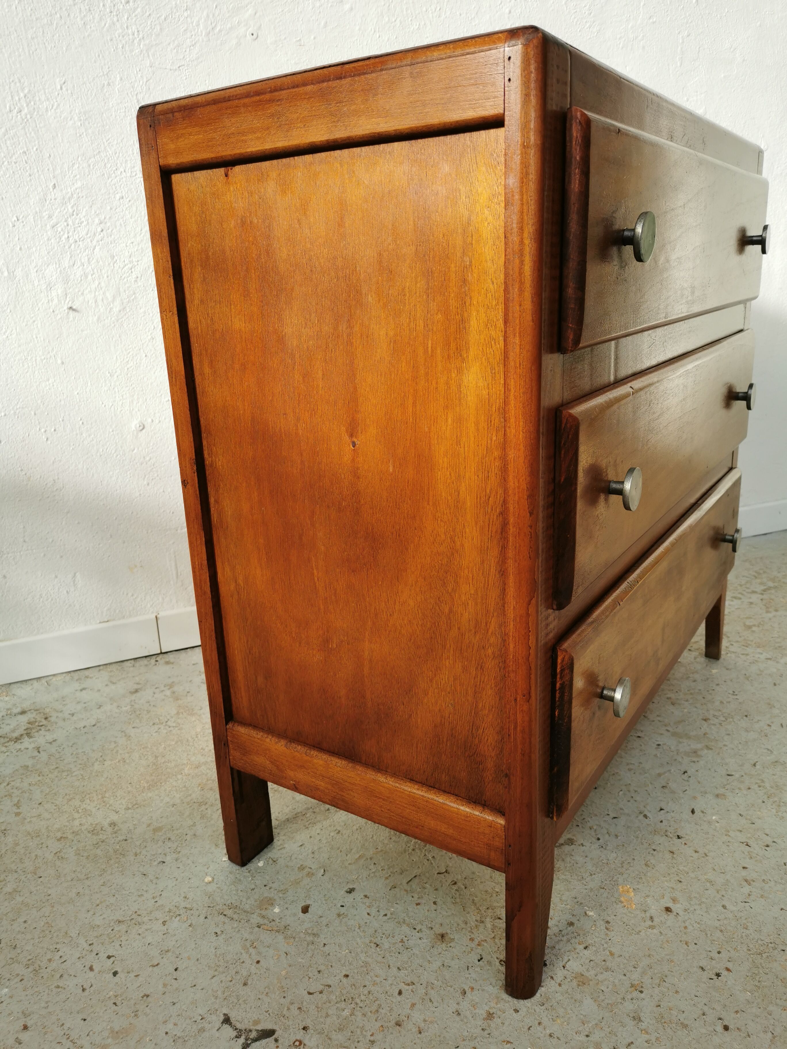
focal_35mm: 27
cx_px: 394
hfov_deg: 51.4
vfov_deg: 65.3
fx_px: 818
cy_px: 524
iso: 50
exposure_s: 1/191
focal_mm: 5.58
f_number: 1.8
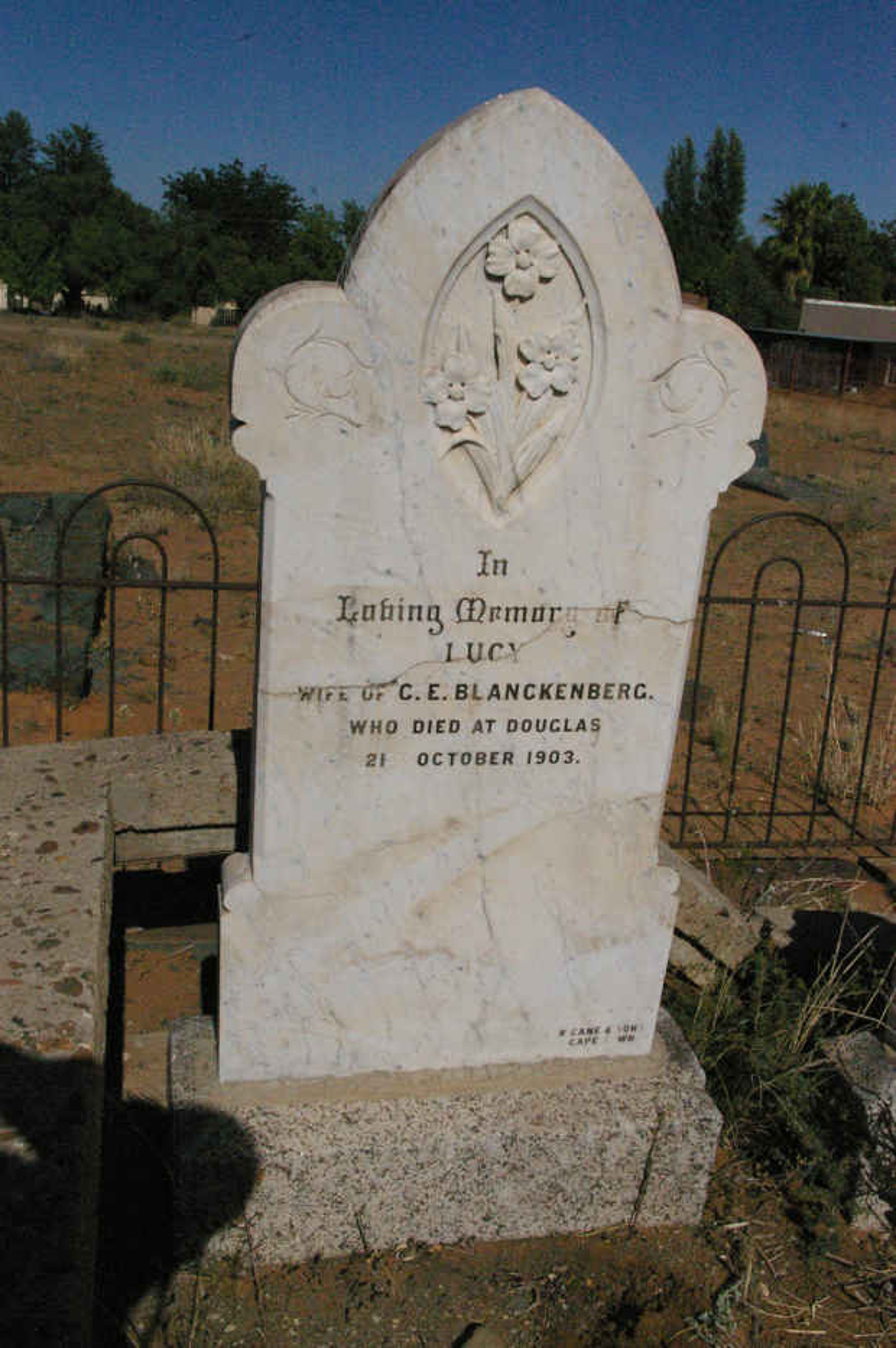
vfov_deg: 55.1
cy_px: 674
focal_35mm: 34
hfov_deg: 38.3
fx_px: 1290
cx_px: 448
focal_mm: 23
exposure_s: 1/4000
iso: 3200
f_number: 19
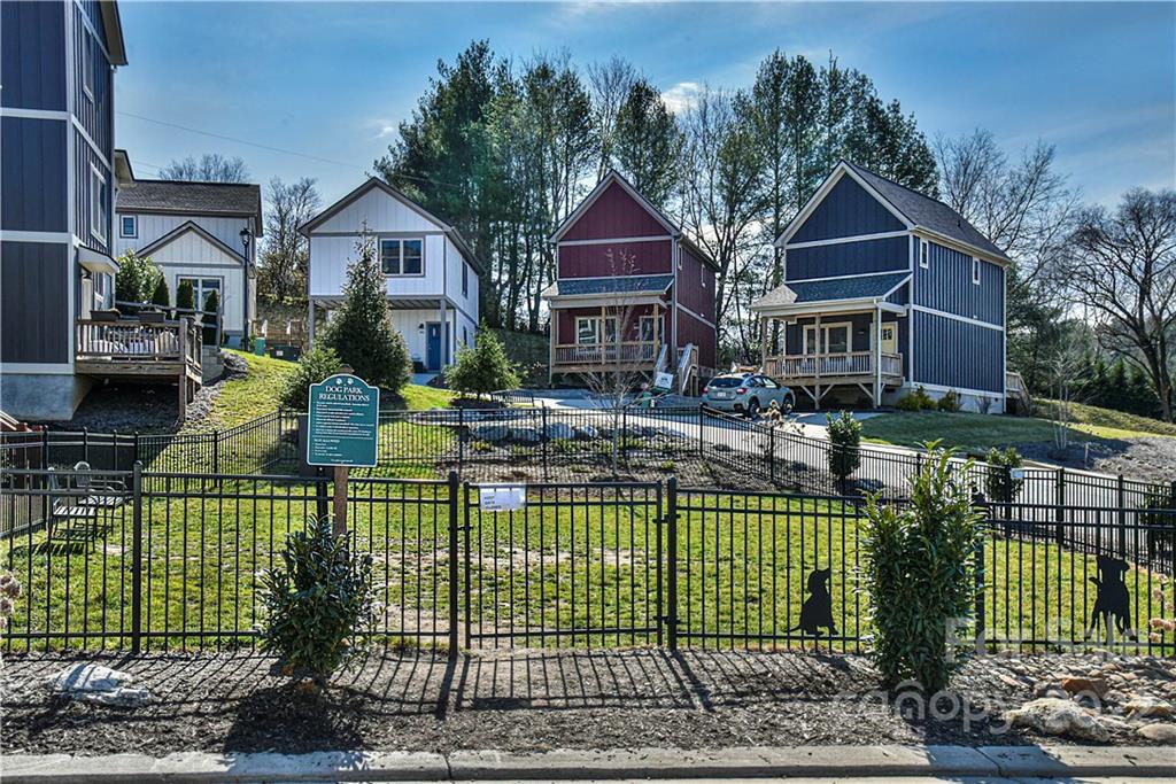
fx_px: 1143
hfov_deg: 54.4
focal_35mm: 35
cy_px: 392
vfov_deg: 37.9
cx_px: 588
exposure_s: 1/500
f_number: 11
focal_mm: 35
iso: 1600
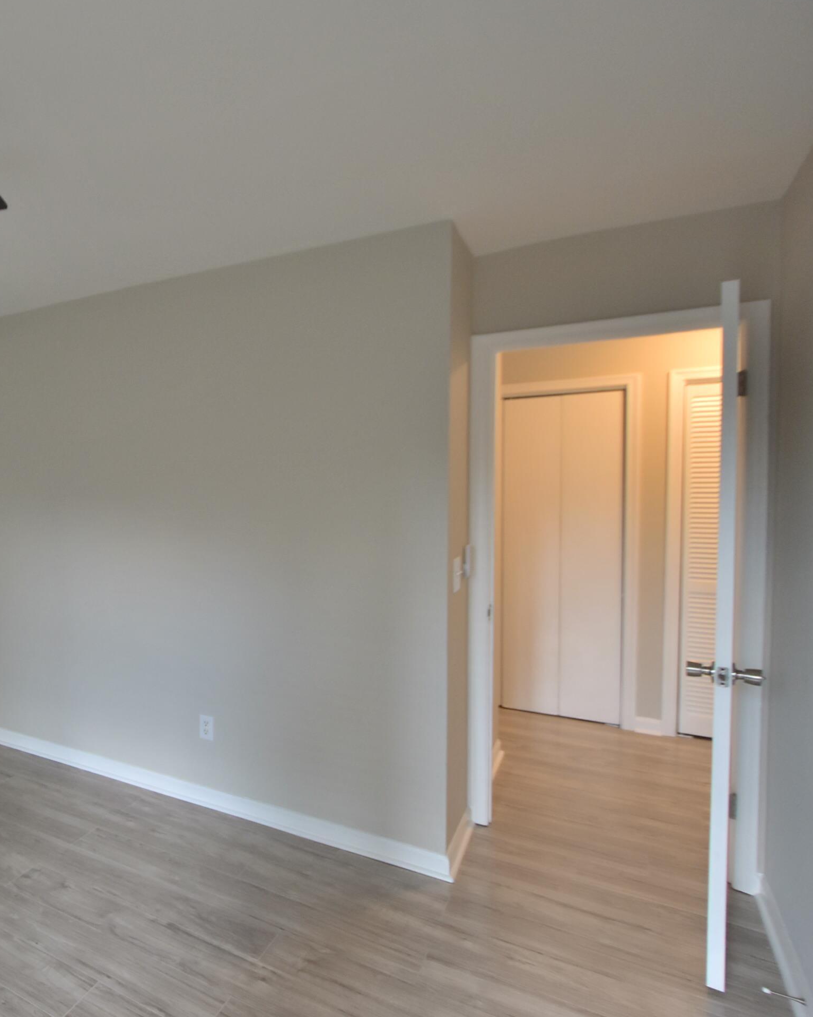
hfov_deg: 53.0
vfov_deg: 75.0
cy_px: 498
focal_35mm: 22
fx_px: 662
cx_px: 41
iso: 720
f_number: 3.5
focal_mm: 10
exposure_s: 1/125
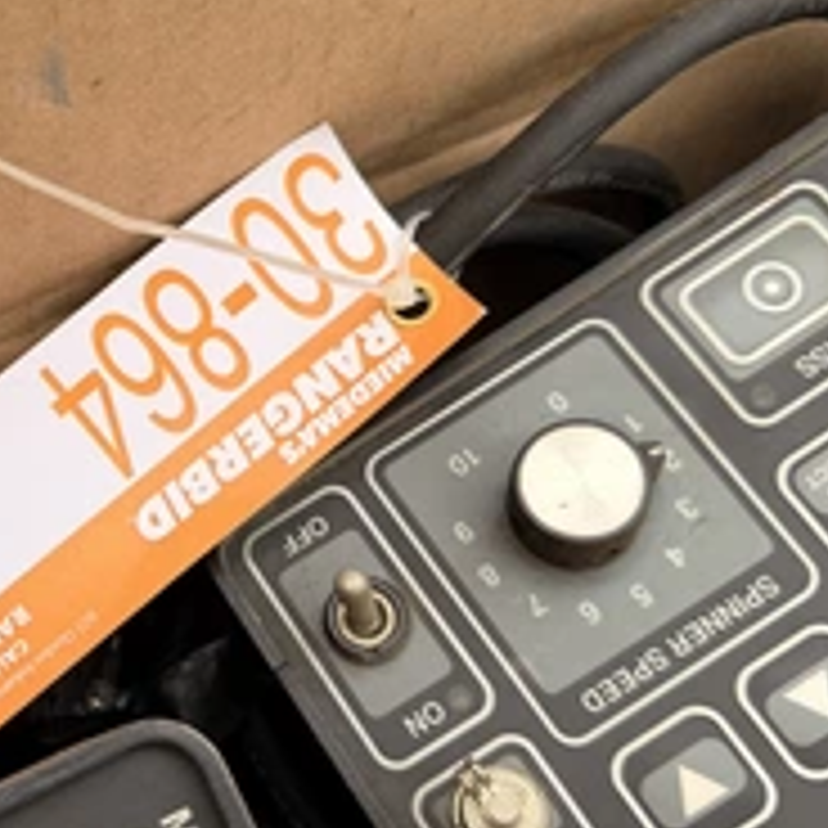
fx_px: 1245
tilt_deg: -54.7
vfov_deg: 36.8
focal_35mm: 46
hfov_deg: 35.2
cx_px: 122
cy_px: 436
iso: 80
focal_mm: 6.76
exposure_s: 1/593
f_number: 1.78
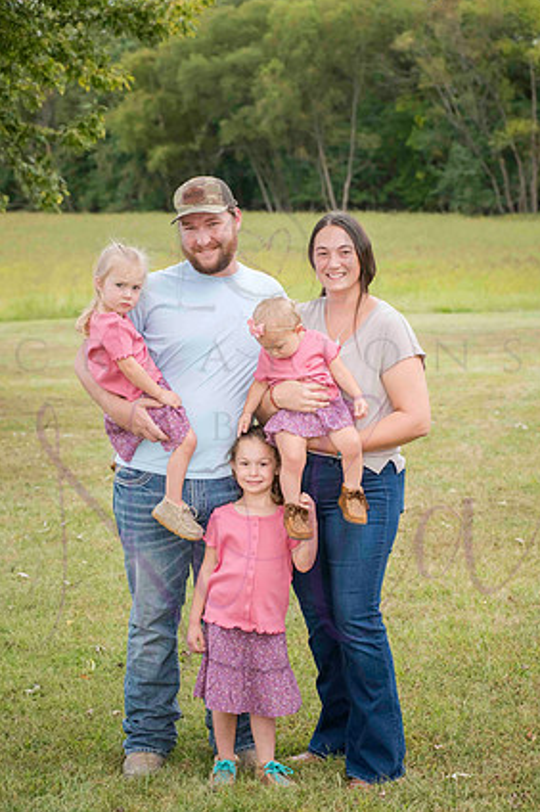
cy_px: 423
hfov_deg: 16.0
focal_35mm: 85
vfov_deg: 23.9
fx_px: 1915
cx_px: 270
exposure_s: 1/400
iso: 400
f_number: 5.6
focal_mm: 80
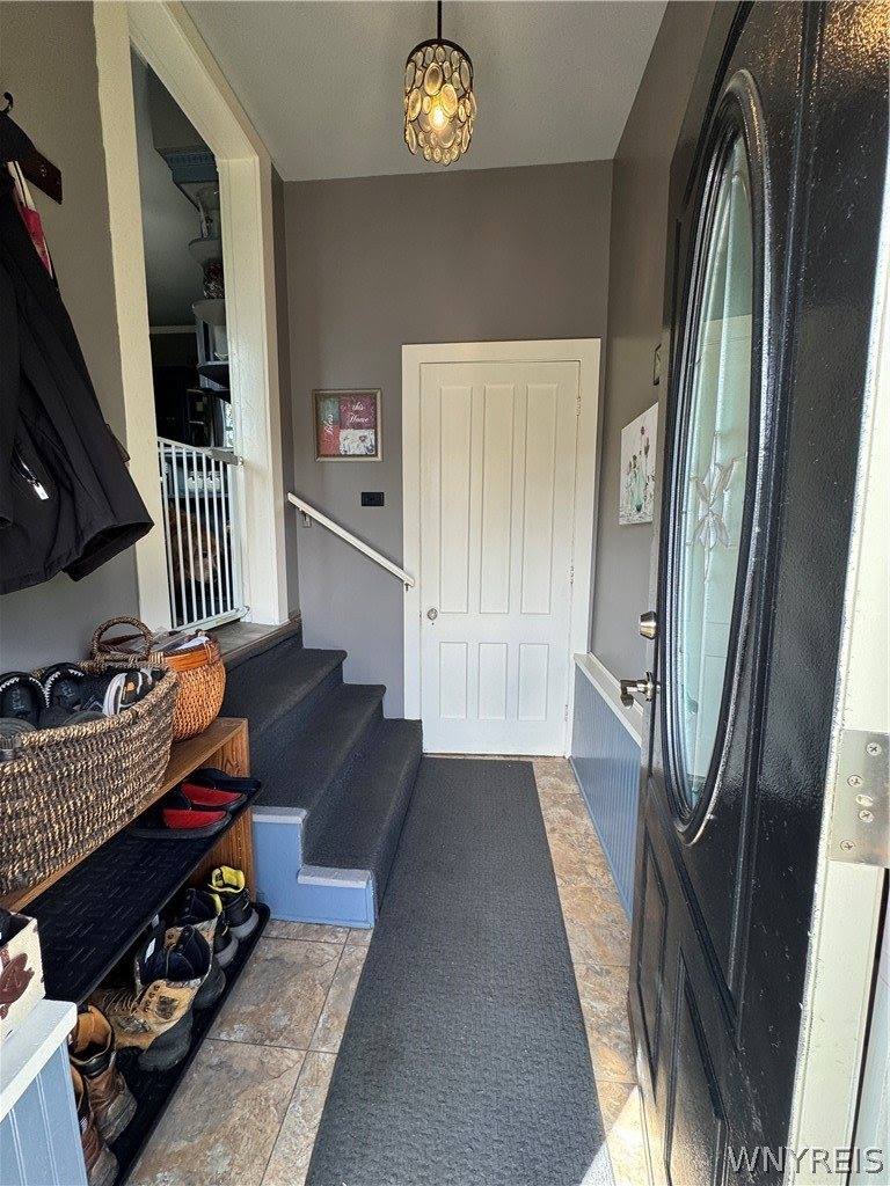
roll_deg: +0.7
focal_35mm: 14
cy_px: 593
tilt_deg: -8.0
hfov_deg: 85.7
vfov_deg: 102.1
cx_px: 445
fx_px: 480
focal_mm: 2.22
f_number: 2.2
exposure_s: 1/120
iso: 64
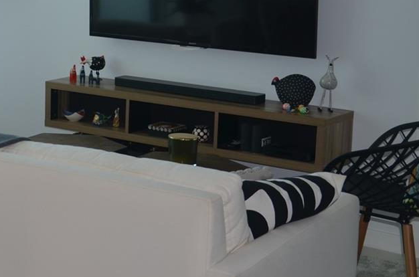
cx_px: -104
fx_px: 1068
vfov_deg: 14.7
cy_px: 41
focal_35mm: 92
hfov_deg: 20.5
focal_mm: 24
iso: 200
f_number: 3.8
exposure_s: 1/160
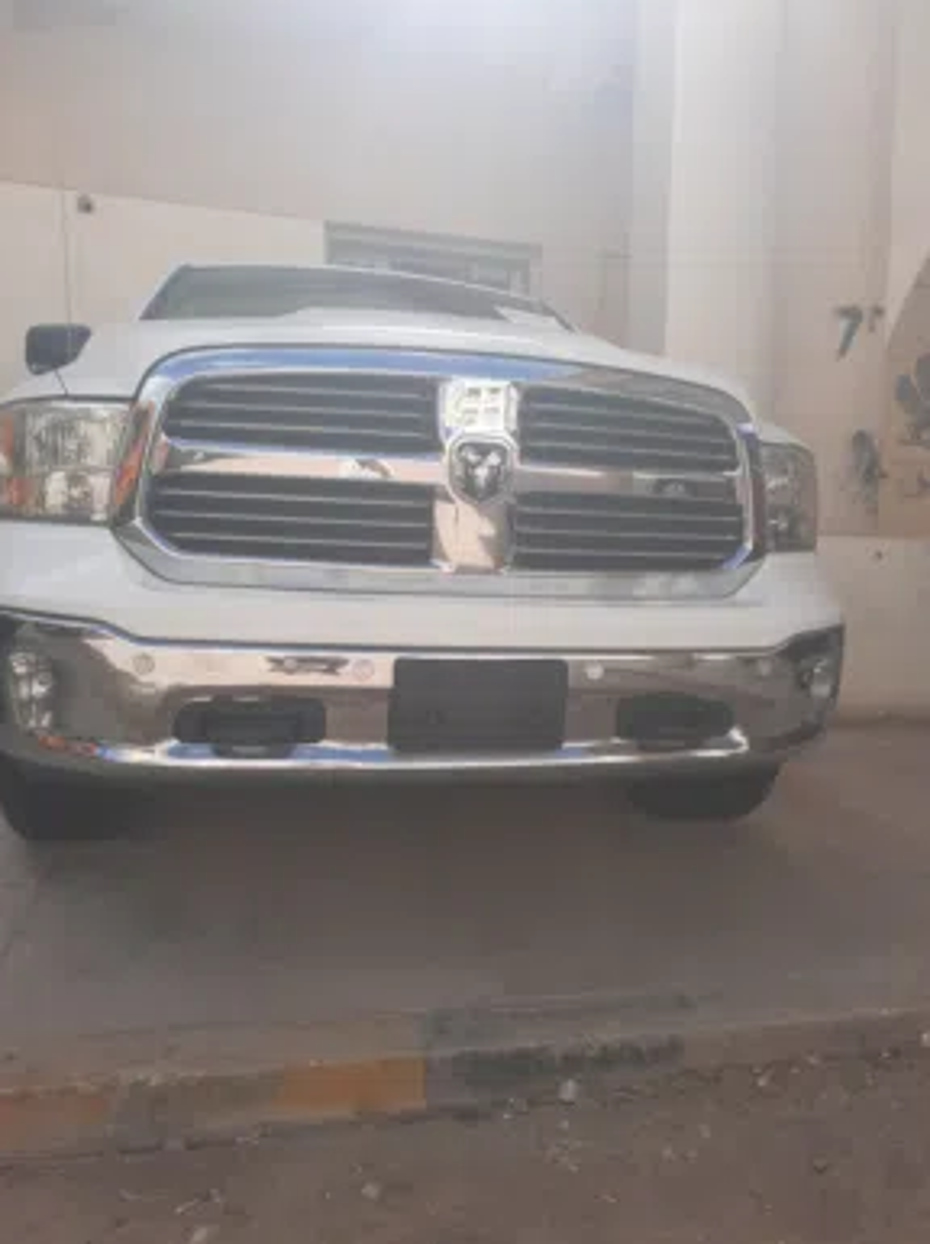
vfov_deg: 67.3
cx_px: 471
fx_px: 933
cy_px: 607
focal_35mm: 26
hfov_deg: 53.0
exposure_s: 1/894
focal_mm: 4.6
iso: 32
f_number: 2
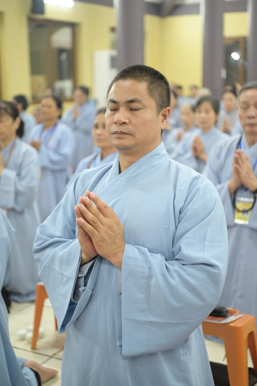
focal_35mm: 52
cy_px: 193
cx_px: 128
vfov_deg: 38.2
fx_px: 558
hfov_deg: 26.0
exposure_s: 1/200
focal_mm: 52
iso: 4000
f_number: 2.8
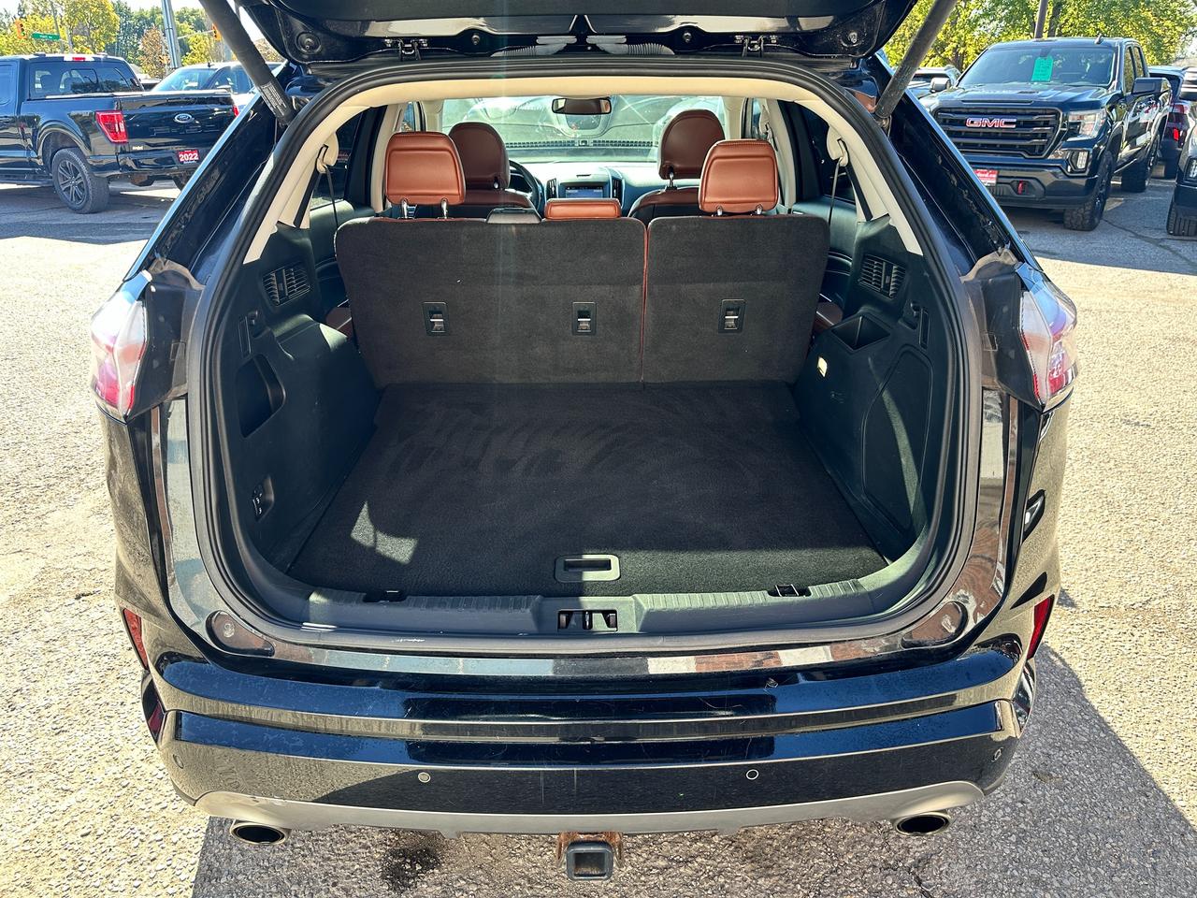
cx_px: 598
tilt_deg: -23.5
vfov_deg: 56.8
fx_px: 830
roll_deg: +0.6
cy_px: 449
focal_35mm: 24
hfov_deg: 71.6
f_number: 1.78
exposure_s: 1/256
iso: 80
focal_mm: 6.86
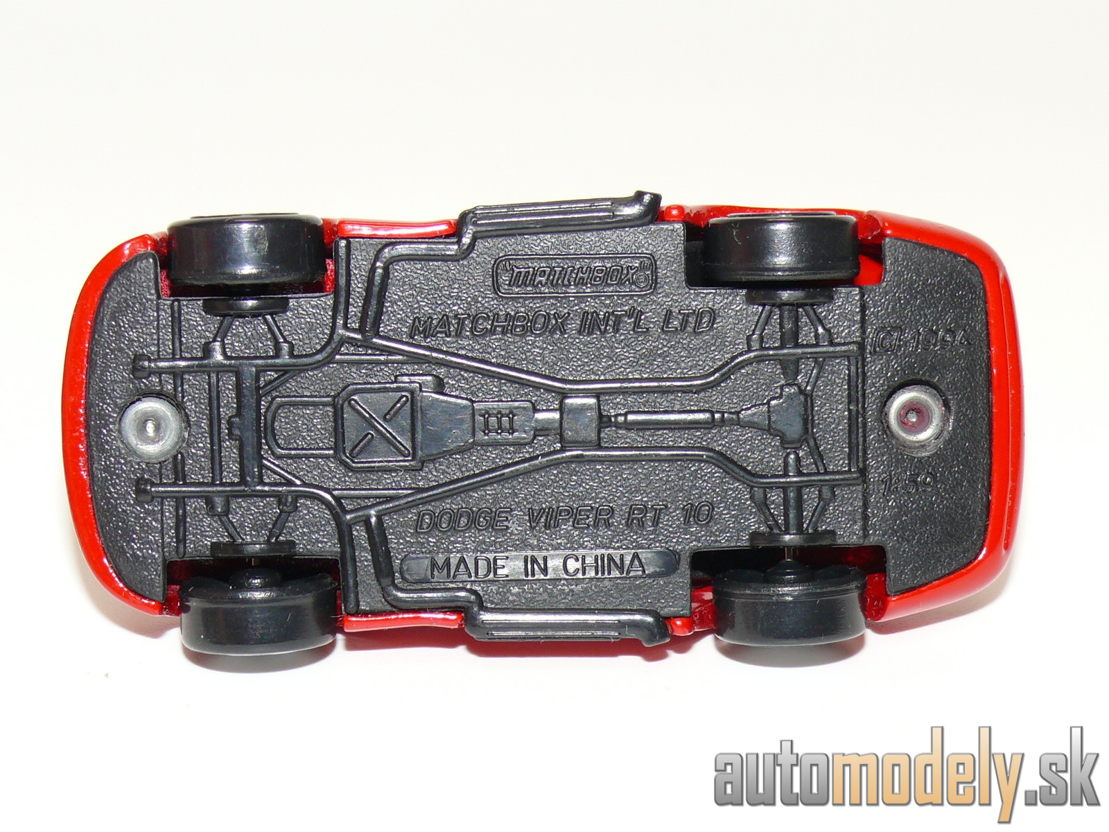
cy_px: 416
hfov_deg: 19.3
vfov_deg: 14.5
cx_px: 554
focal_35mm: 102
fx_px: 3268
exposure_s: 1/30
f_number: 4
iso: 100
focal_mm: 13.3
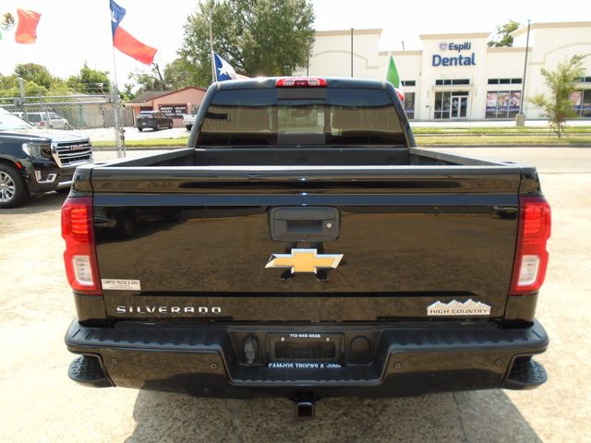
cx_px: 296
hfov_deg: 67.3
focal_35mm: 26
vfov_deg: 53.1
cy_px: 222
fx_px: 444
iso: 100
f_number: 3.2
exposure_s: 1/400
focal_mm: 4.6
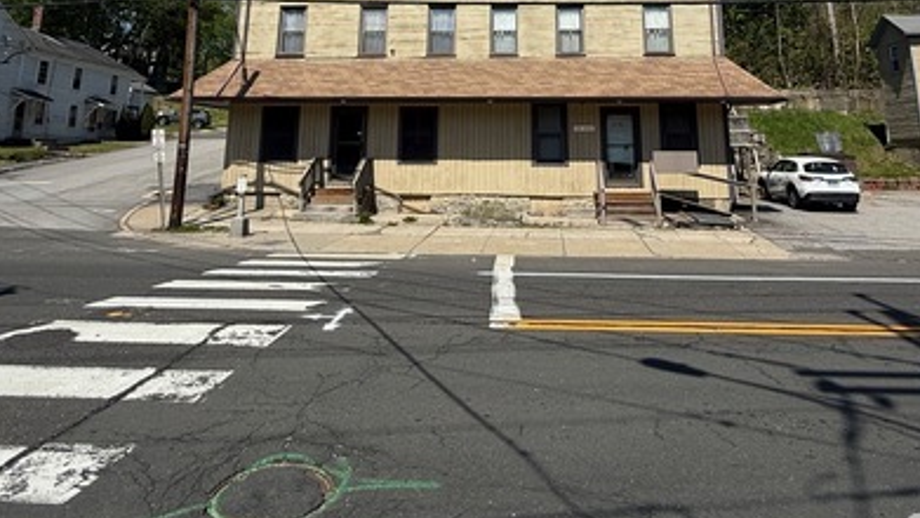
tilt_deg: +14.2
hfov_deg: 71.7
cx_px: 502
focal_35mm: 26
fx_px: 634
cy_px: 19
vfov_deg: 39.9
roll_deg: -0.9
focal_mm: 2.22
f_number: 2.2
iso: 50
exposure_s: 1/2611
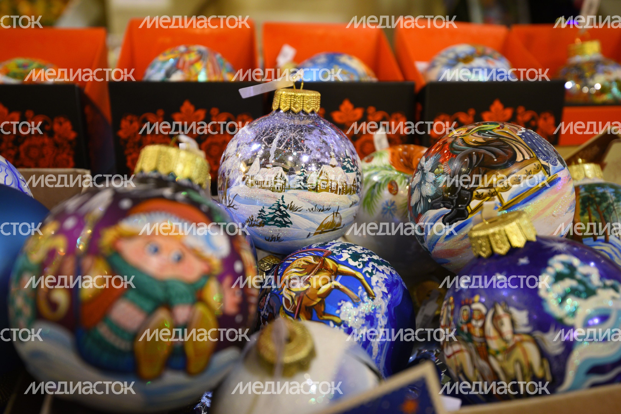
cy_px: 207
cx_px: 310
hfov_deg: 54.4
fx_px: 604
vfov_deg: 37.9
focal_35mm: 35
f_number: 4
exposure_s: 1/50
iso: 1000
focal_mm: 35
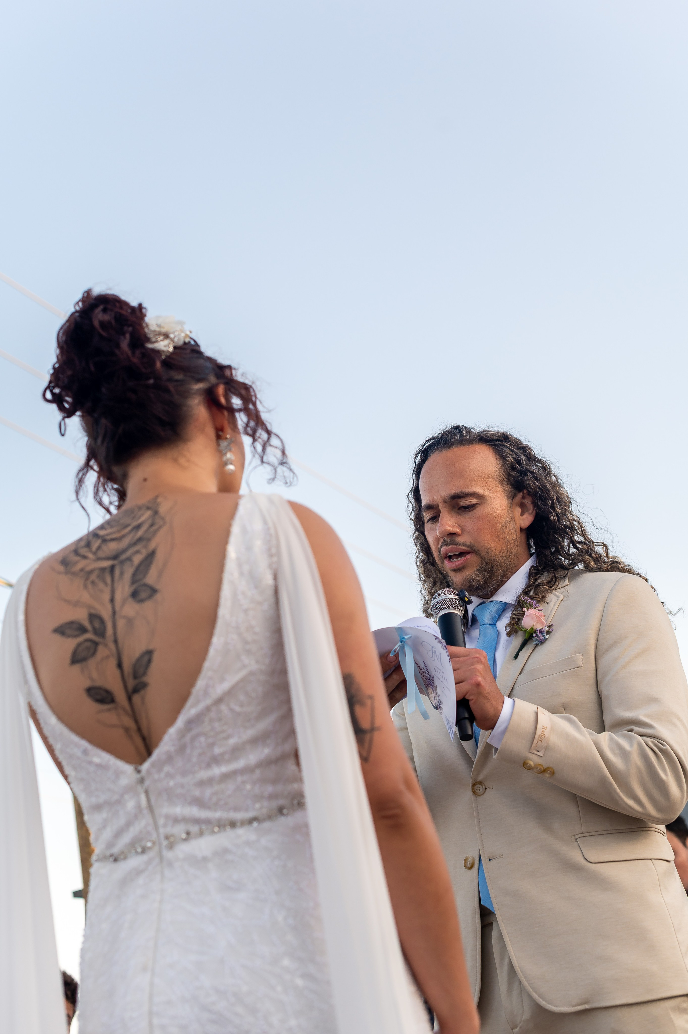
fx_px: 1435
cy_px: 517
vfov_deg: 39.6
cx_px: 344
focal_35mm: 50
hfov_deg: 27.0
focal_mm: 50
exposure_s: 1/640
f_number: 3.2
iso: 320
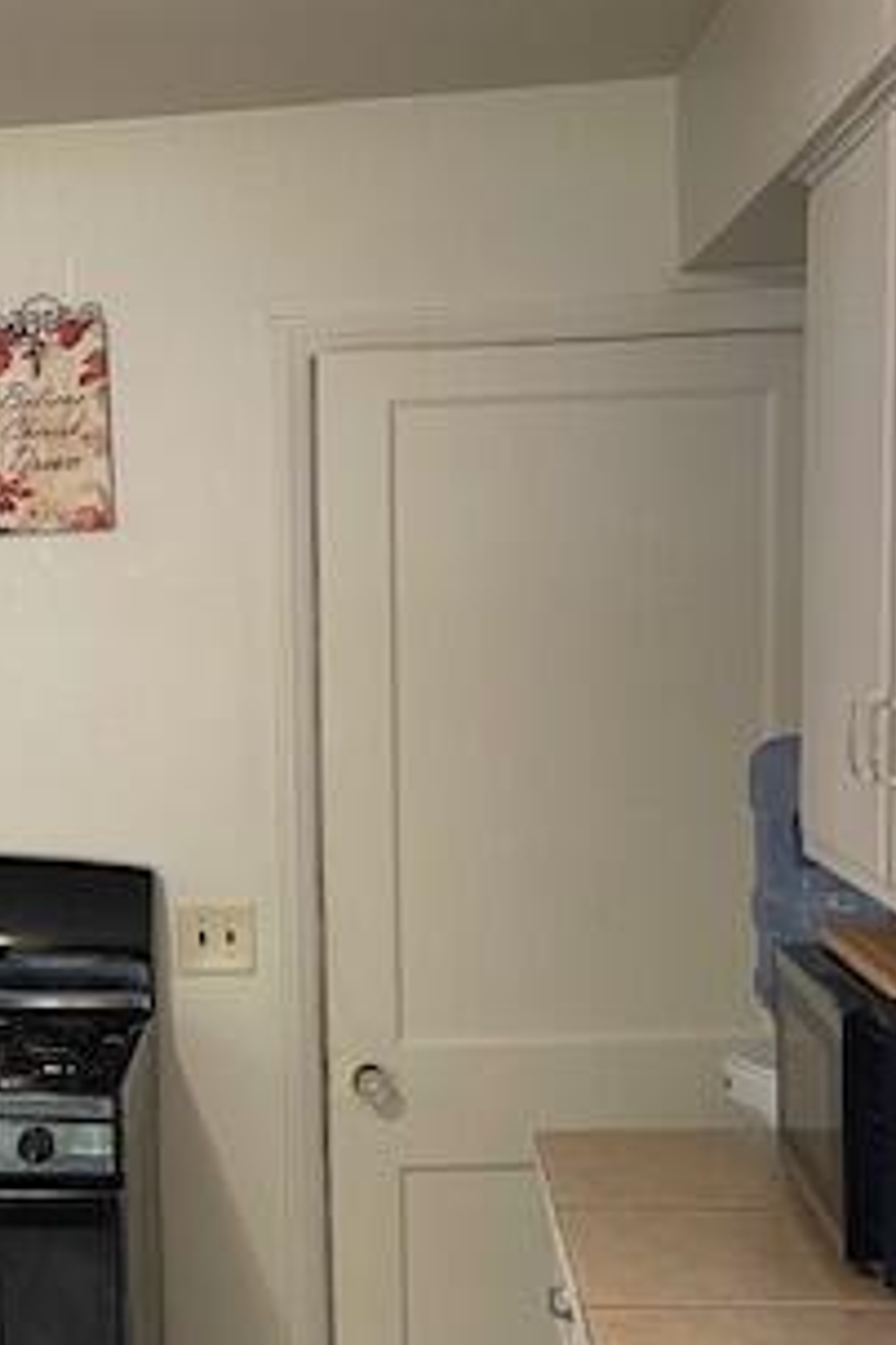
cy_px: 826
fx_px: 2053
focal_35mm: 55
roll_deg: +1.6
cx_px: 58
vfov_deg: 36.1
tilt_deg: -6.6
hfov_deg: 23.8
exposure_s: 1/60
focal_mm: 5.1
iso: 160
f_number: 1.6
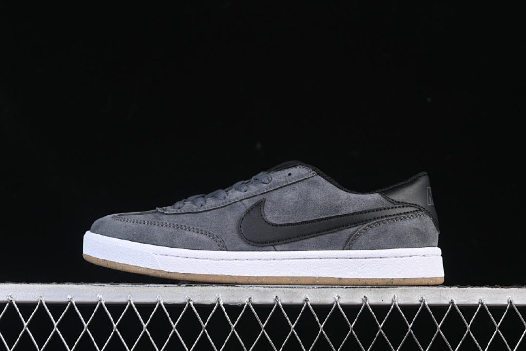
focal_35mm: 75
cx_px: 263
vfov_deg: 18.2
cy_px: 176
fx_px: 1096
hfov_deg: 27.0
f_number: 6.3
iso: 160
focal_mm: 50
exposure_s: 1/60
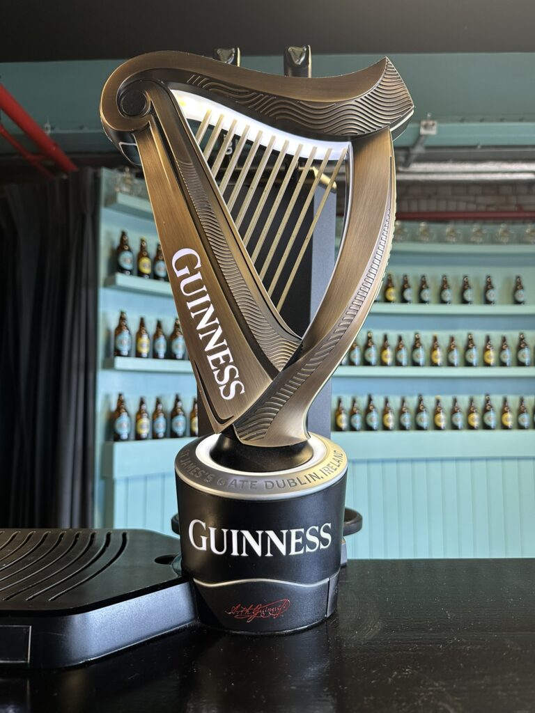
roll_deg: -1.2
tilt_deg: +5.6
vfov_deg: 71.6
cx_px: 268
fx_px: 495
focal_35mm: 24
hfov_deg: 56.8
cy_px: 356
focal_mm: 6.86
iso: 200
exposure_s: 1/100
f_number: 1.78
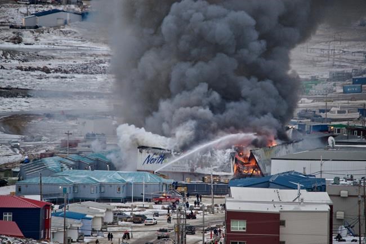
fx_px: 5082
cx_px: 183
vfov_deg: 2.7
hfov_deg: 4.1
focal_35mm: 500
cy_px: 122
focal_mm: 500
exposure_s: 1/160
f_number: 6.3
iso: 800
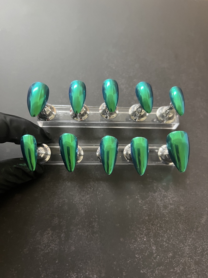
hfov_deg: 53.1
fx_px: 208
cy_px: 139
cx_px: 104
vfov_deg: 67.3
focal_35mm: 26
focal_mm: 5.7
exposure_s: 1/60
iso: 500
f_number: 1.5
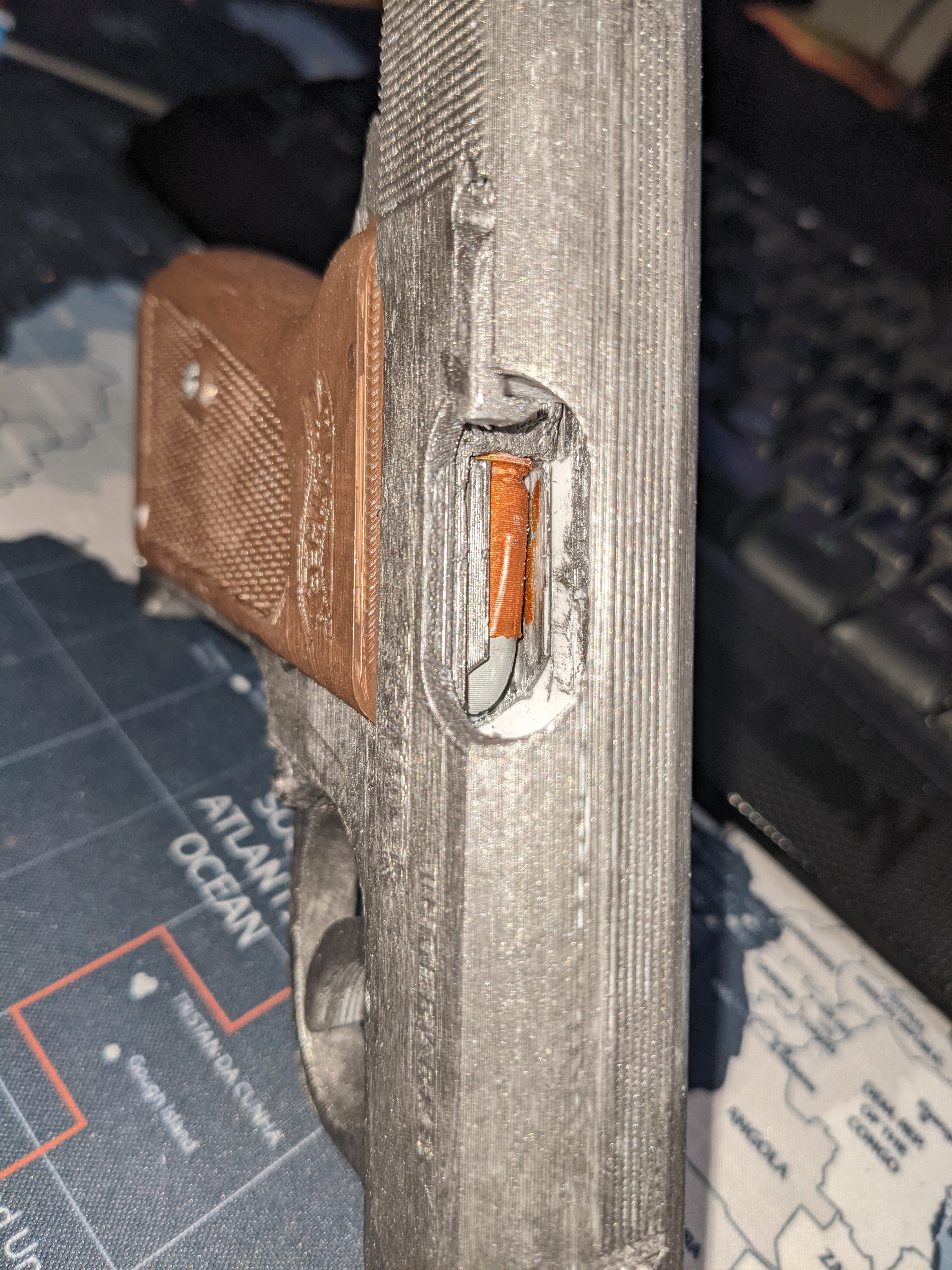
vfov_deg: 65.3
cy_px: 635
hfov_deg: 51.4
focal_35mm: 27
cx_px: 476
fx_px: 990
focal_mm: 4.38
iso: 67
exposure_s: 1/120
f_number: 1.73
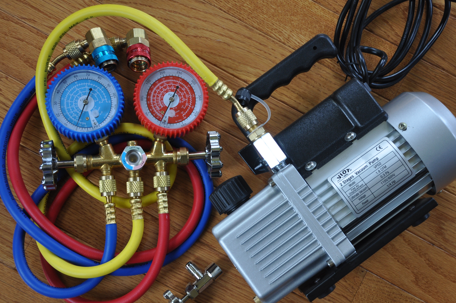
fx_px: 715
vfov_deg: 23.9
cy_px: 157
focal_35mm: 57
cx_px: 235
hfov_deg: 35.4
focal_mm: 35
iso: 400
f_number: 4.5
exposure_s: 1/80
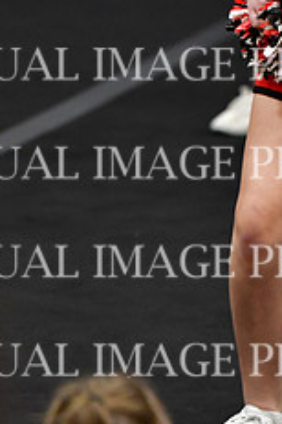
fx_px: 7719
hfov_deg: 2.1
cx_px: 237
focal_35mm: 657
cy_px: 15
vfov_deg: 3.1
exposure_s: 1/500
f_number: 3.5
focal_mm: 175
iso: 4000
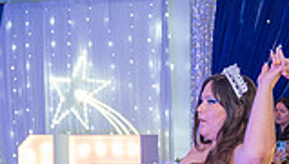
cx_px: 283
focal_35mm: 154
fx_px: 1182
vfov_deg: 7.8
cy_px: 238
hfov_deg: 13.8
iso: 1250
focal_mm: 34.5
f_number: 2.8
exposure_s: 1/200
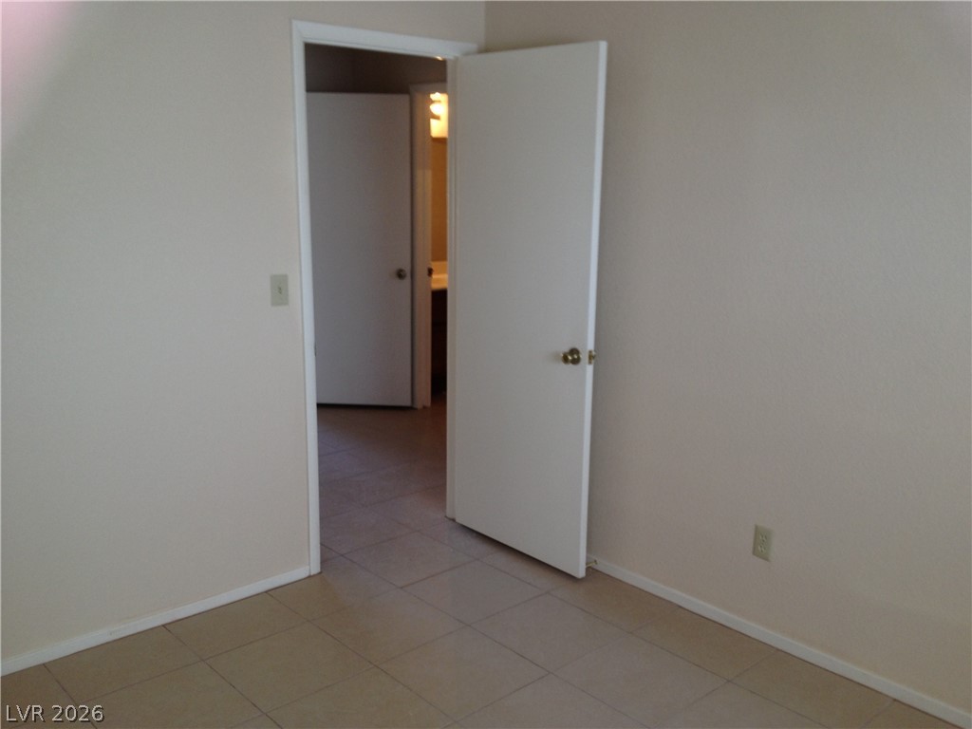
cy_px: 364
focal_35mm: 35
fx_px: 983
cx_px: 486
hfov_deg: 52.6
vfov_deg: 40.7
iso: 50
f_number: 2.4
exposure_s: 1/20
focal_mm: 4.28
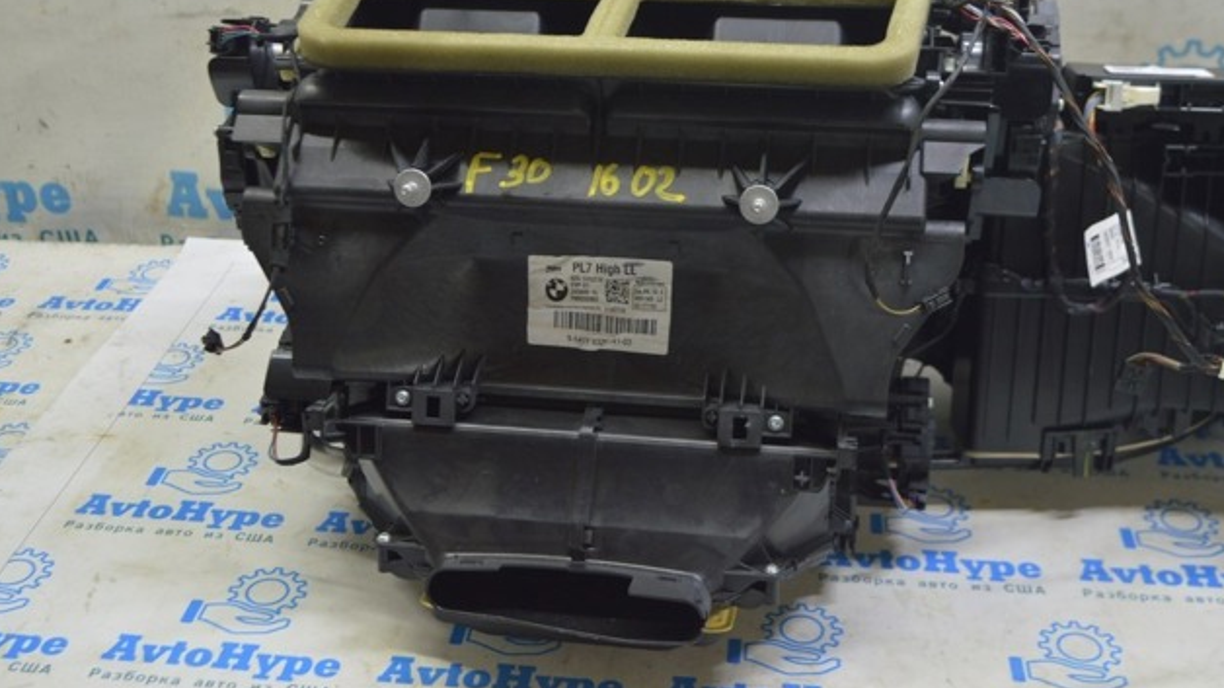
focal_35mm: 48
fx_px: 1558
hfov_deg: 42.9
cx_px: 616
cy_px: 280
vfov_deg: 24.9
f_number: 5.6
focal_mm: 30
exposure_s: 1/20
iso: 400
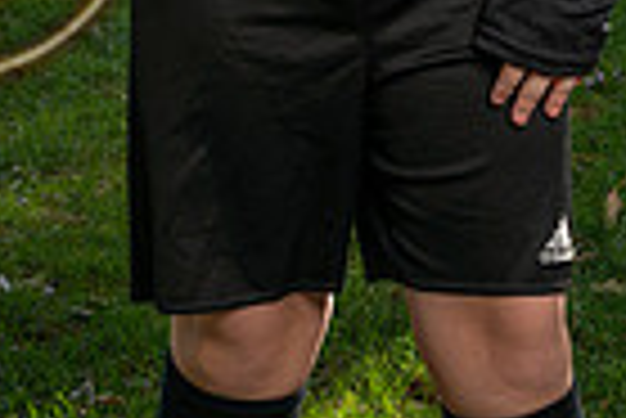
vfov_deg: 8.3
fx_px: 2820
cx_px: 383
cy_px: -220
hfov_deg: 12.7
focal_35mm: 162
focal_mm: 50
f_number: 7.1
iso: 100
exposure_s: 1/160
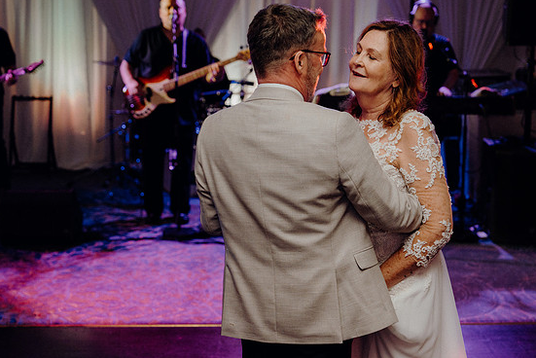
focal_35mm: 61
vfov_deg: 22.3
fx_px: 909
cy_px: 183
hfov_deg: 32.9
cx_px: 278
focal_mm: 58
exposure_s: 1/200
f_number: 3.5
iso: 2500
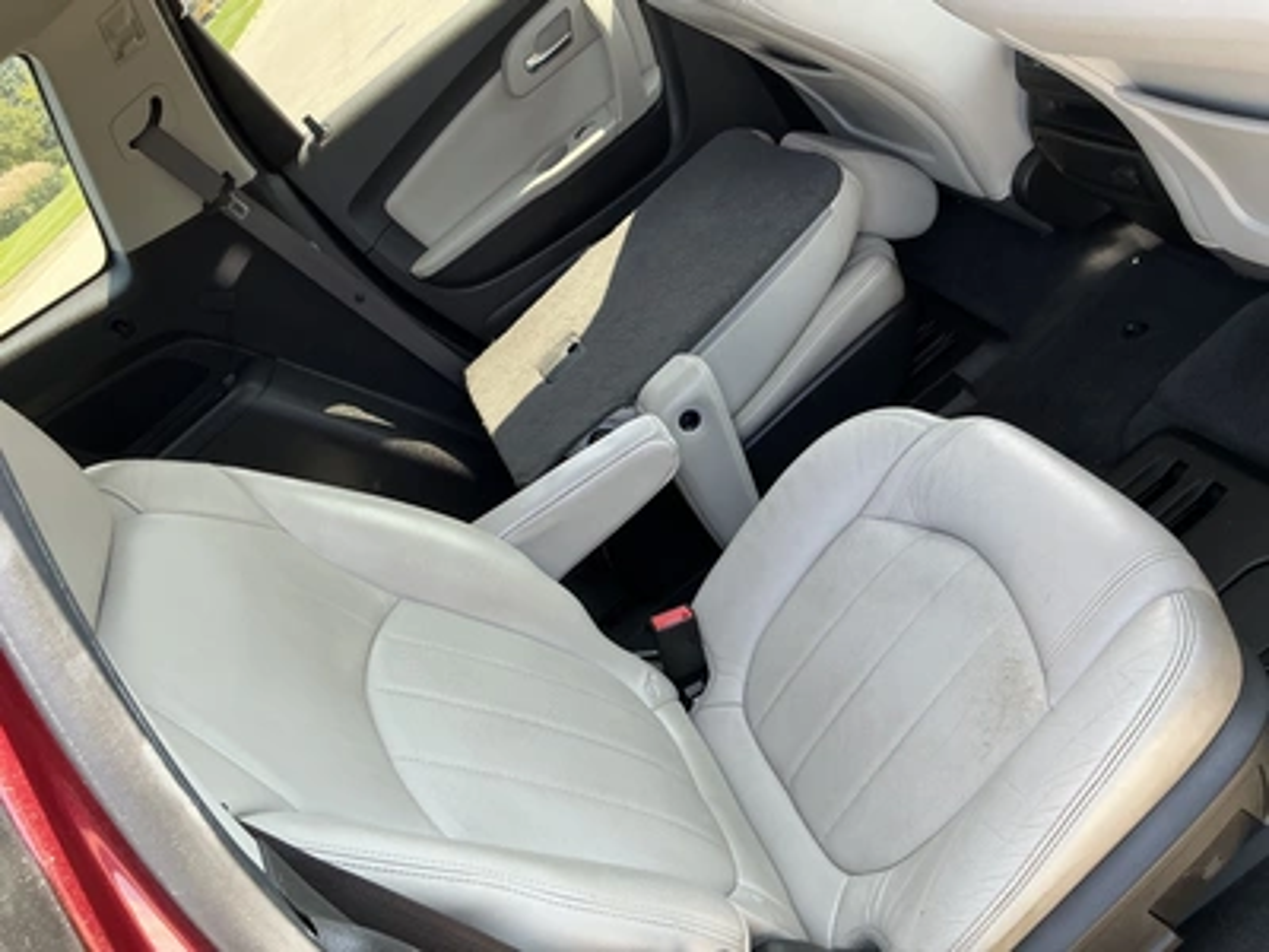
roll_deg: +44.0
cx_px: 634
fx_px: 1026
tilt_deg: -31.3
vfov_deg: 49.7
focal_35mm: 28
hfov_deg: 63.4
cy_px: 476
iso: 50
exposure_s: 1/122
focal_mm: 3
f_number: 1.8
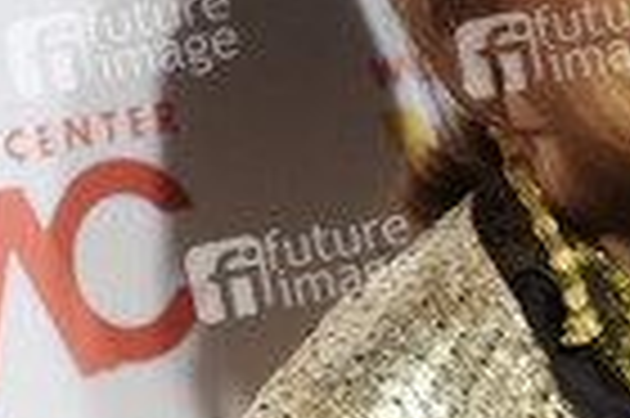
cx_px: 630
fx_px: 5523
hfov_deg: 6.5
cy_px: 157
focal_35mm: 316
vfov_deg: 4.3
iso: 1600
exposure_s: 1/500
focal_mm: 98
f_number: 3.5
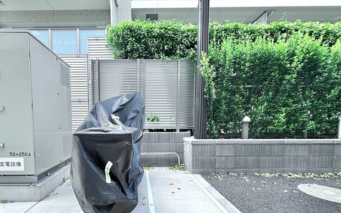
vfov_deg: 64.1
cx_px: 139
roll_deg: +1.2
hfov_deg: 90.1
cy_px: 133
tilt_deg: -4.7
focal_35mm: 18
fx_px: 167
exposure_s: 1/99
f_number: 2.2
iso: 100
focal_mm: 2.22
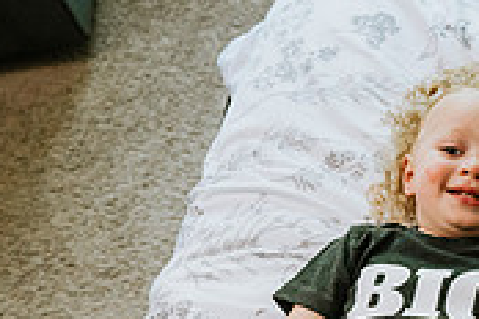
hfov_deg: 21.7
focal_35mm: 80
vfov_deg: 16.4
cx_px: 694
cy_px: 378
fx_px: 1064
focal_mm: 24
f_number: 3.5
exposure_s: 1/250
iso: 1250
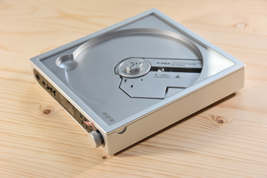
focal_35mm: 87
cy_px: 89
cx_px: 134
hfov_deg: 23.4
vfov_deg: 15.7
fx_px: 645
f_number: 6.3
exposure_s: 1/100
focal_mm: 58
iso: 1000
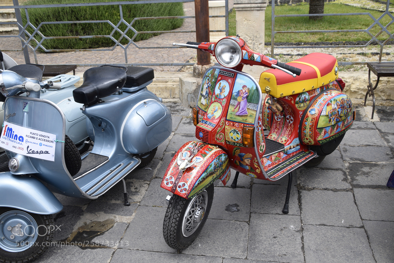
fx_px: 394
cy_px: 132
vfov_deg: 36.9
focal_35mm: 36
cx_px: 197
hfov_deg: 53.1
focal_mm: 24
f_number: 9
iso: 200
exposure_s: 1/320
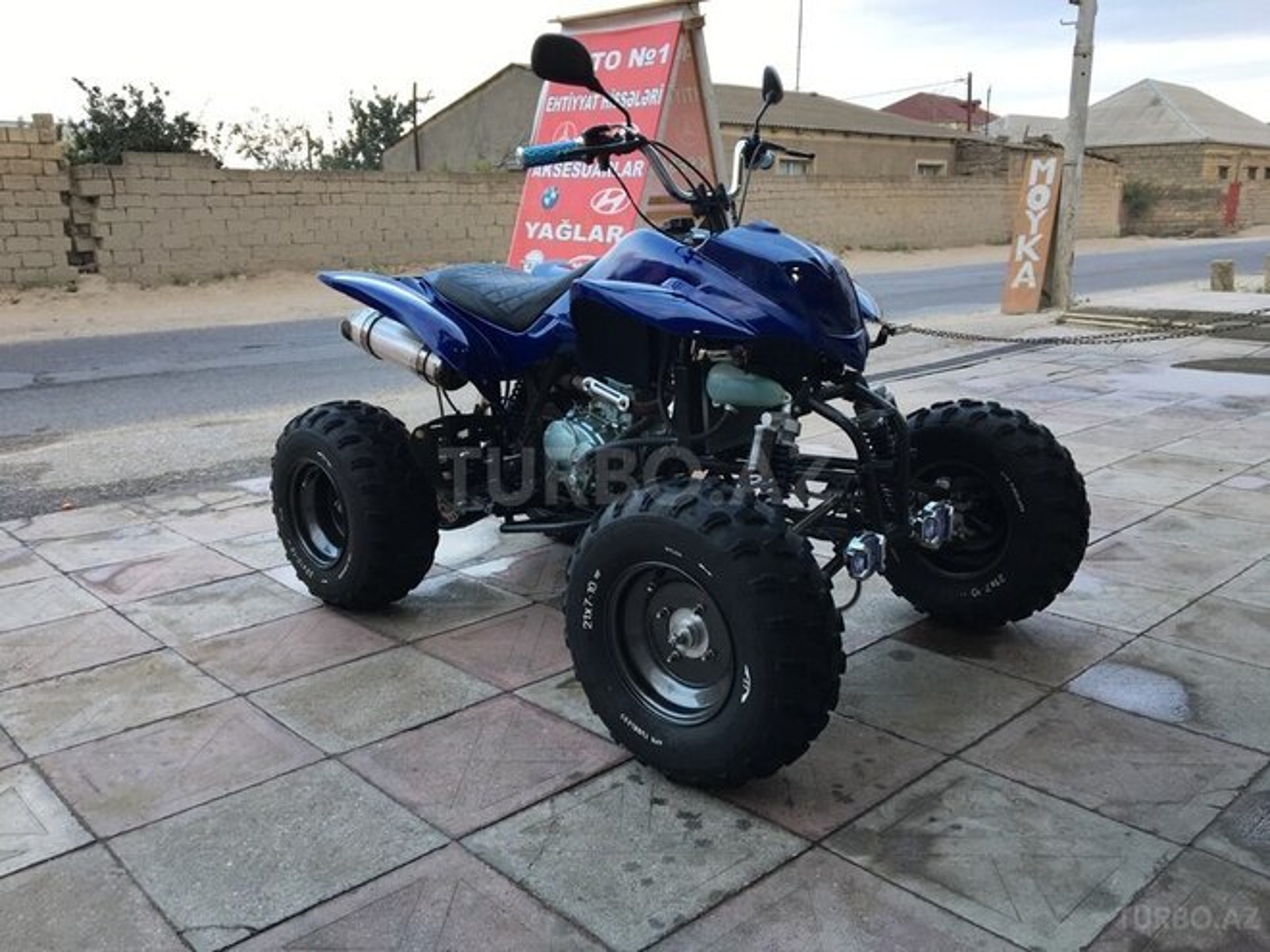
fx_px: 1064
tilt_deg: -14.6
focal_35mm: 29
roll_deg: +0.3
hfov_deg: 61.7
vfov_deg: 48.2
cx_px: 635
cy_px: 476
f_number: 2.2
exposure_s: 1/50
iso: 32
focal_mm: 4.15
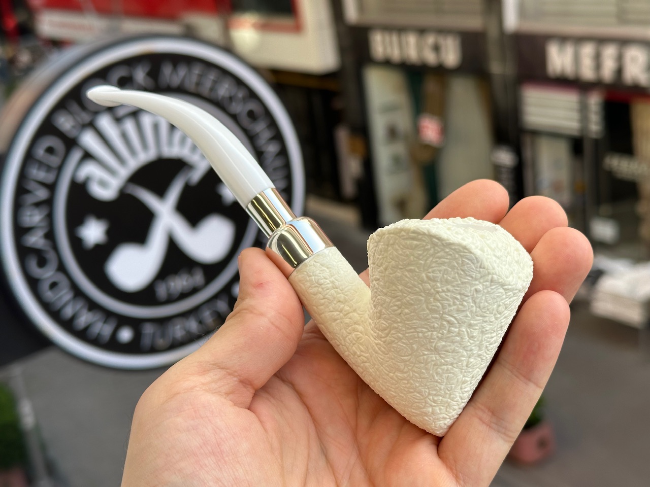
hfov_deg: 39.7
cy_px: 244
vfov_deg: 30.3
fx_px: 901
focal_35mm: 48
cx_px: 325
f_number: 1.78
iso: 64
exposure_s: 1/668
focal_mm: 6.86
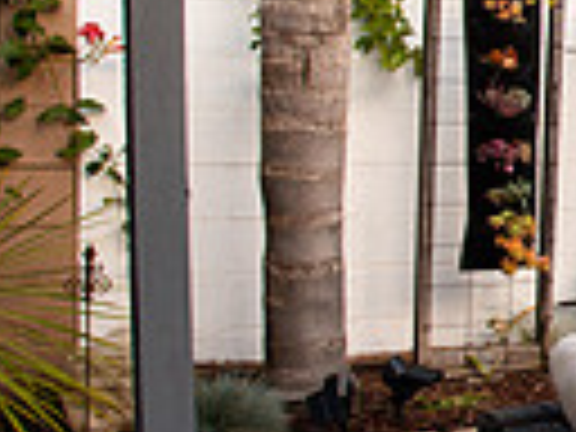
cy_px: 151
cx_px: 1026
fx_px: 1231
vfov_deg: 19.8
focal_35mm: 74
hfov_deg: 19.7
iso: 400
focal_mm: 17
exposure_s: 1/200
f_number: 5.6
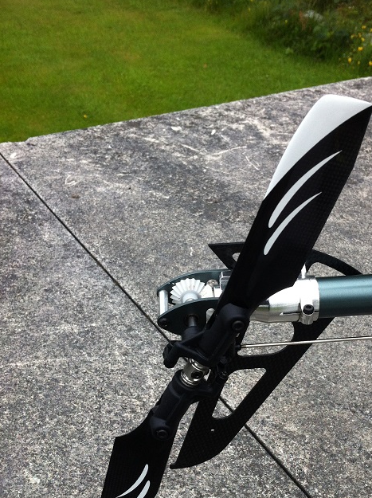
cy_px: 315
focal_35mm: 45
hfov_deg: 32.0
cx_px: 234
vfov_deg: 41.8
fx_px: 646
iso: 80
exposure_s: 1/238
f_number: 2.8
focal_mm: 3.85
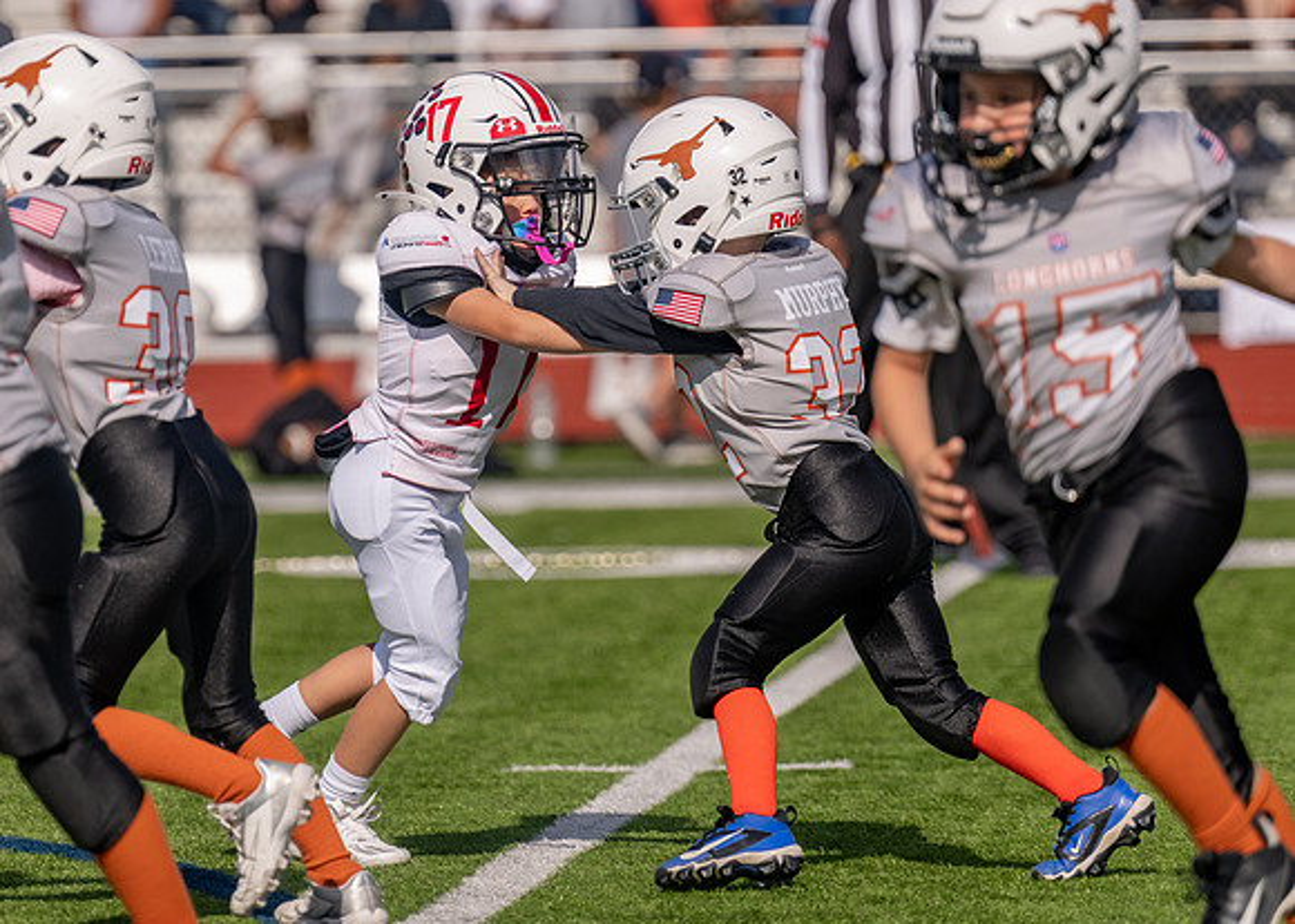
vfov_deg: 3.9
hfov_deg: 5.5
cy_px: 406
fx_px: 13465
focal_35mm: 366
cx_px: 503
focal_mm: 246
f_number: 4
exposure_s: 1/4000
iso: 160
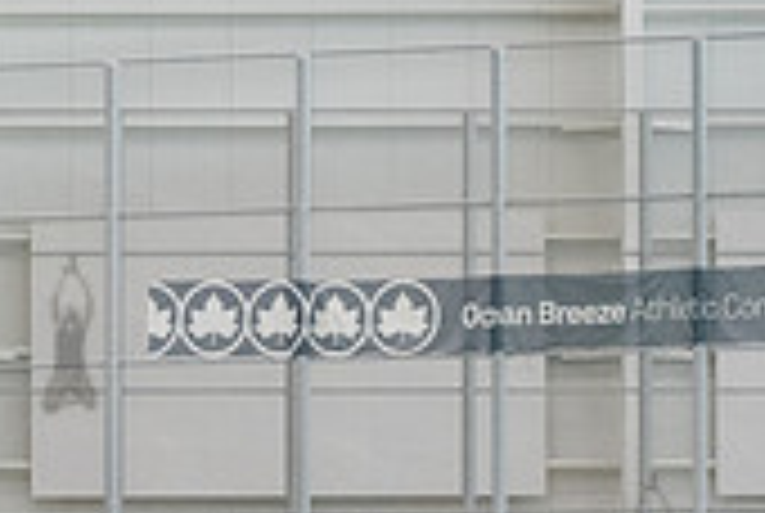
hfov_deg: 6.0
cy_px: 767
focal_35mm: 341
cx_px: 68
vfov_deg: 4.0
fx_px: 7259
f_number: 4
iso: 6400
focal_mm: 100
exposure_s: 1/1600
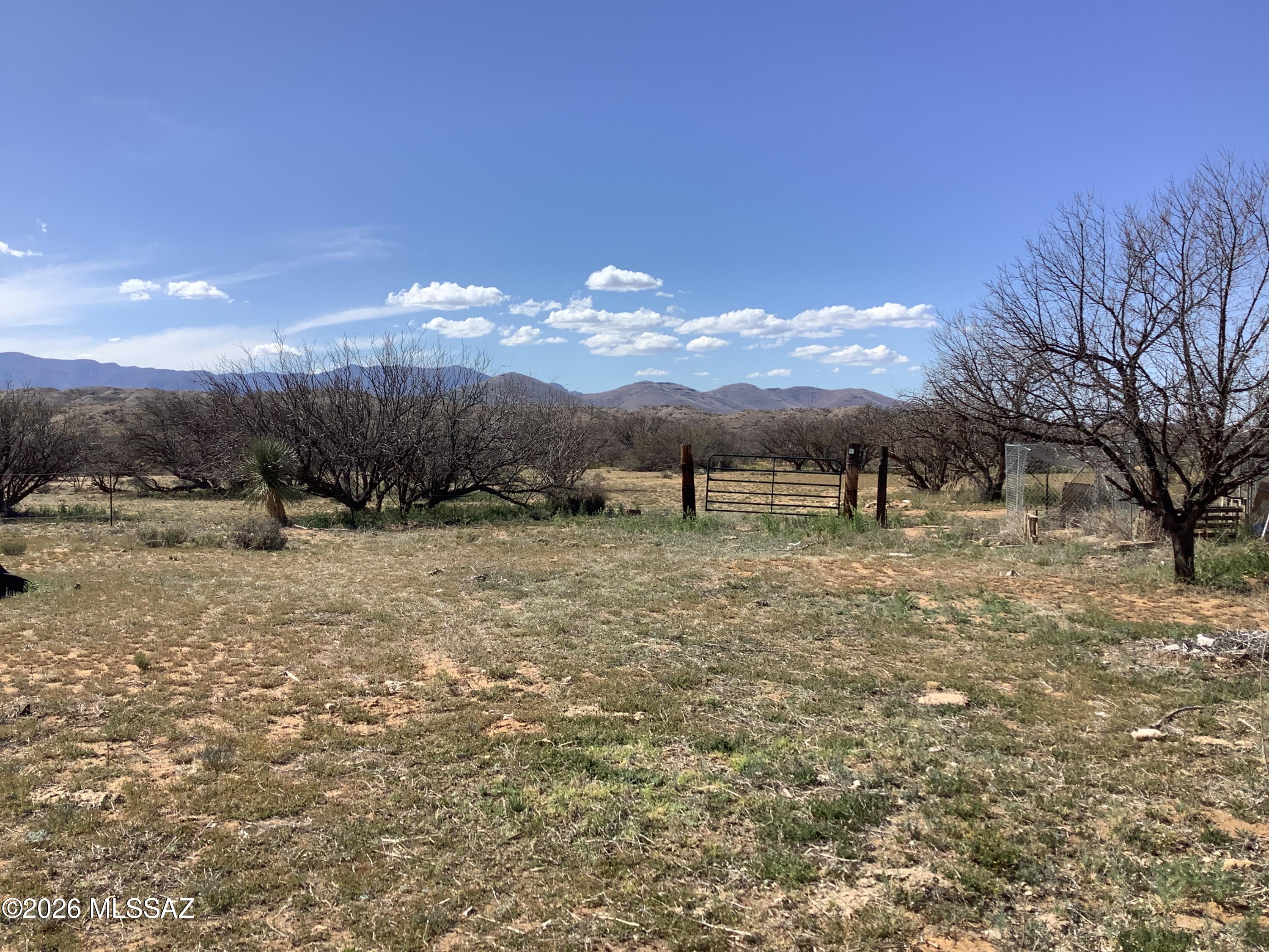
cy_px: 476
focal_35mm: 31
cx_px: 634
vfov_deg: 45.4
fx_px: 1136
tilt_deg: -2.7
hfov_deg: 58.4
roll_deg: +0.5
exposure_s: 1/1631
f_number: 2.4
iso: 25
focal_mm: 3.3
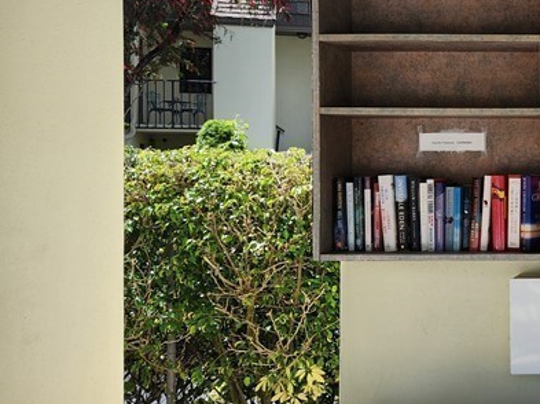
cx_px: 682
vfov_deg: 24.4
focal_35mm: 60
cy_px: 177
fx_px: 935
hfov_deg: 27.5
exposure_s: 1/681
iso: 20
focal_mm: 5.4
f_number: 1.8
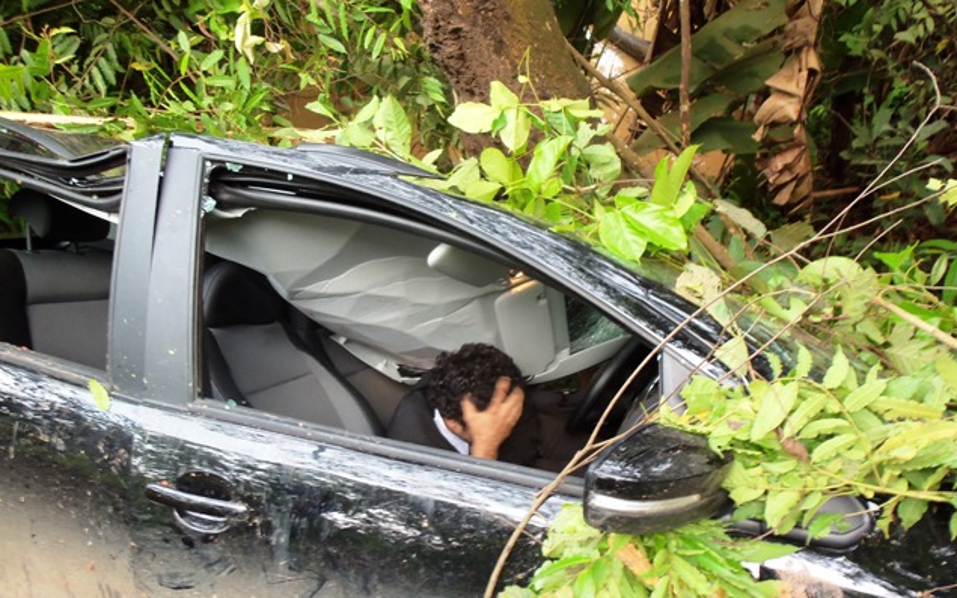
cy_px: 325
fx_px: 809
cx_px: 478
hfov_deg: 61.2
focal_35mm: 31
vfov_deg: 40.6
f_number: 3.4
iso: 80
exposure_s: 1/30
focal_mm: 5.2
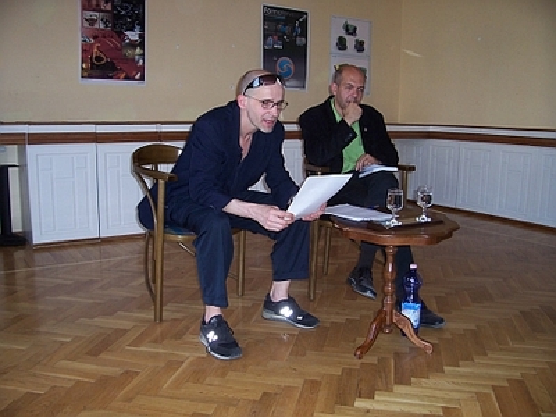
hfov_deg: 54.0
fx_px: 546
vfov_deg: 41.8
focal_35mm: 34
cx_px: 278
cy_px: 208
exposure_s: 1/60
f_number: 2.7
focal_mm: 5.6
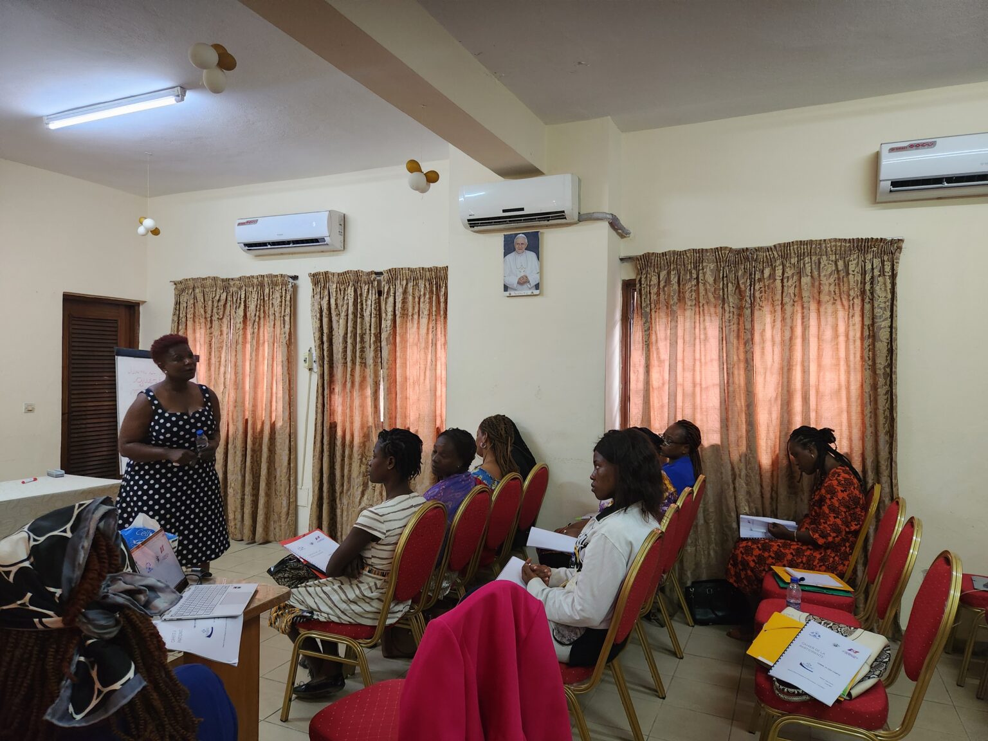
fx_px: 656
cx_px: 494
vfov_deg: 58.9
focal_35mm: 23
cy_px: 370
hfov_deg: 73.9
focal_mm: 5.4
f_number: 1.8
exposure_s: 1/100
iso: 500
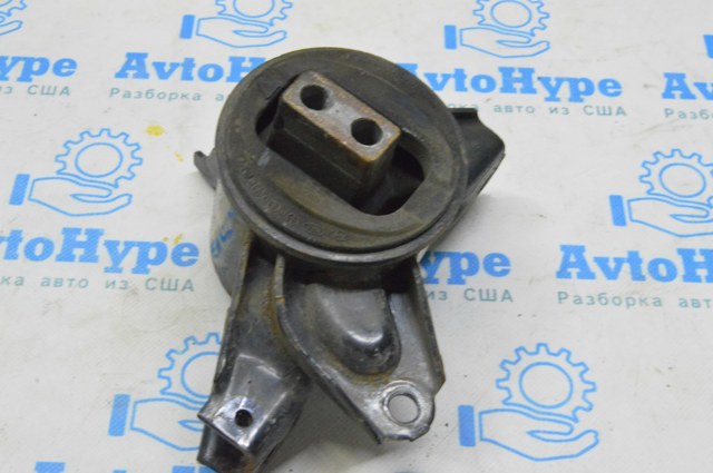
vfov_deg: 23.7
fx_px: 1127
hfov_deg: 35.1
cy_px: 236
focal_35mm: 57
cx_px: 356
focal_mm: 38
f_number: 20
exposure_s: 1/20
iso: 6400
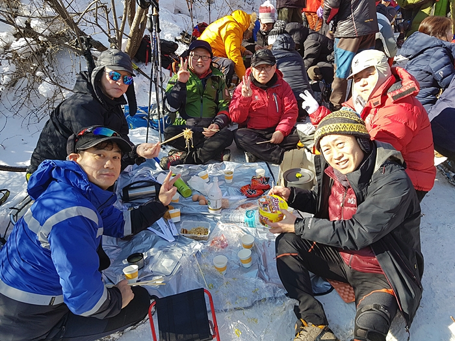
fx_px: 342
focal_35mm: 26
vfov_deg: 53.1
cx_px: 228
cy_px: 170
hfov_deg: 67.3
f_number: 1.7
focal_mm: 4.3
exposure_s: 1/512
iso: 40
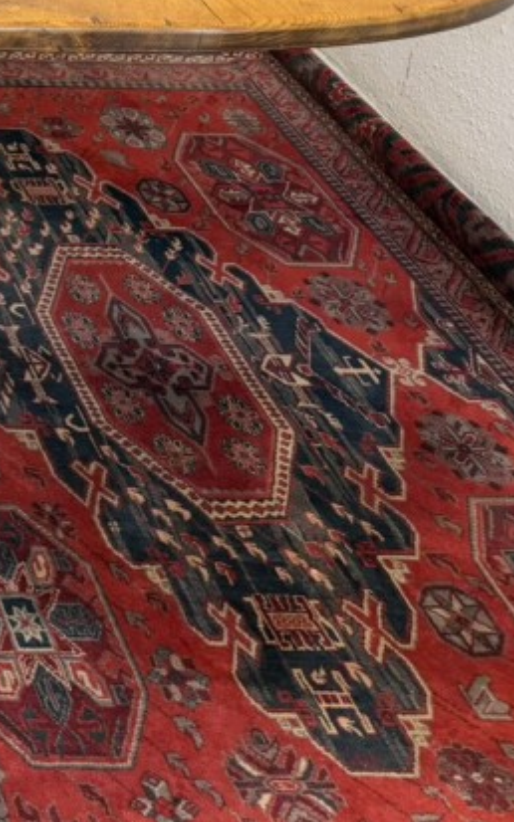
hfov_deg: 14.5
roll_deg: -1.5
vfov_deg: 26.6
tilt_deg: -25.8
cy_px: 36
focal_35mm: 74
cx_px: -522
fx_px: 1659
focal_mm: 6.76
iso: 100
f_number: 1.78
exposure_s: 1/50
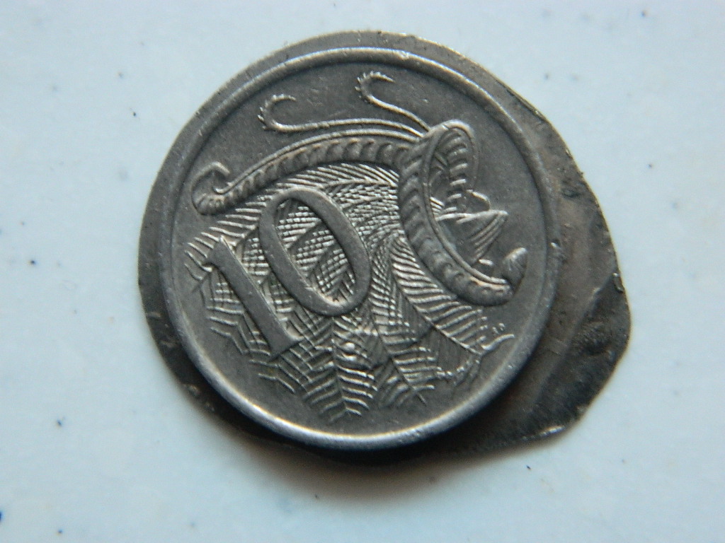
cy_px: 272
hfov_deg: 19.1
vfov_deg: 14.4
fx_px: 2157
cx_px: 362
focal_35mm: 103
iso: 400
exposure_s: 1/20
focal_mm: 18.6
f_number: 4.5
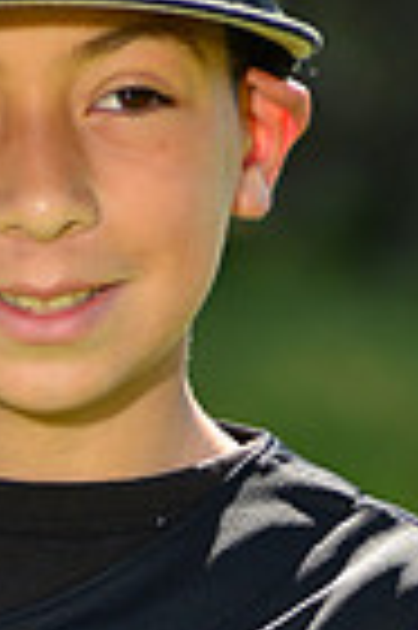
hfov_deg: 1.8
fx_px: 13408
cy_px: 716
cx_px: -65
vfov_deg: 2.7
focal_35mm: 768
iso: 200
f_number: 8
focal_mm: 185
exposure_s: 1/250
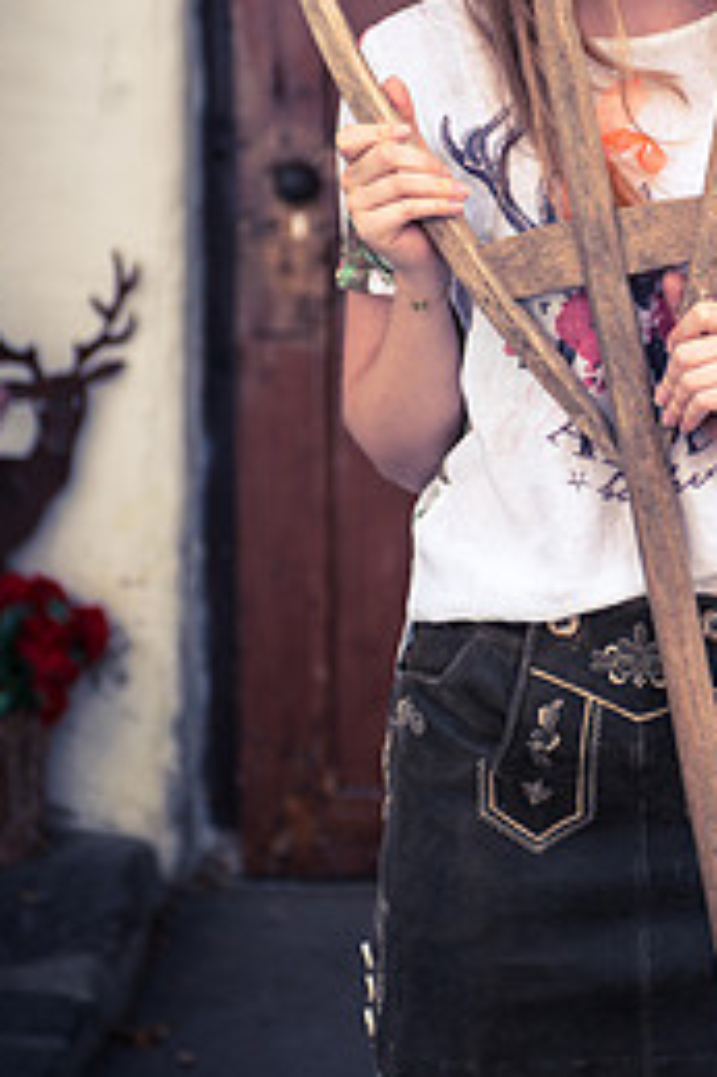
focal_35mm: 104
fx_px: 3111
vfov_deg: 19.6
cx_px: 593
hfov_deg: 13.1
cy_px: 331
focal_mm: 60
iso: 100
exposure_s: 1/200
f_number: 3.5
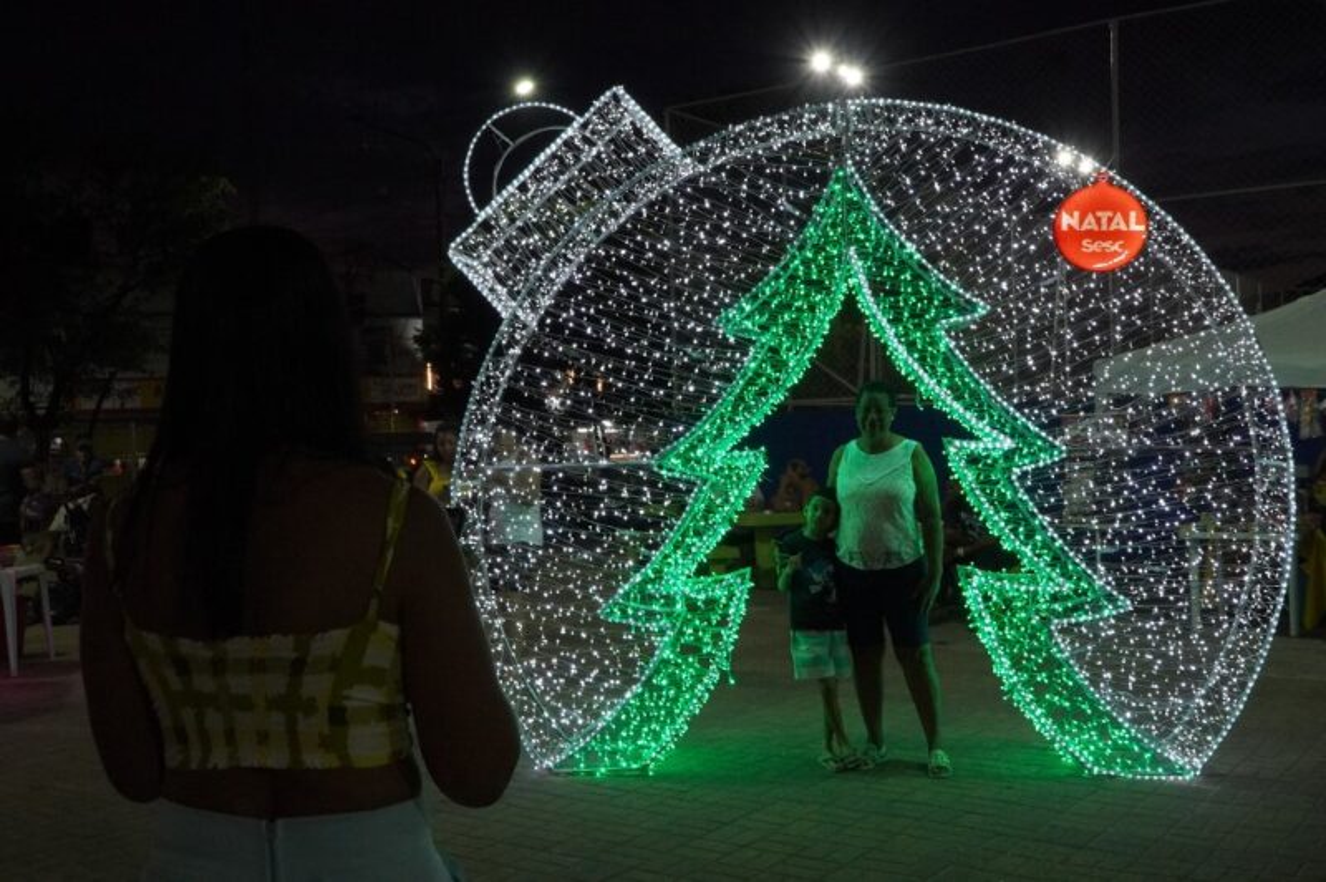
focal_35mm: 33
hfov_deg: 57.3
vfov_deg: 39.9
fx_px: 1214
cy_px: 441
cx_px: 663
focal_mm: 22
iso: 4000
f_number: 13
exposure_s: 1/80
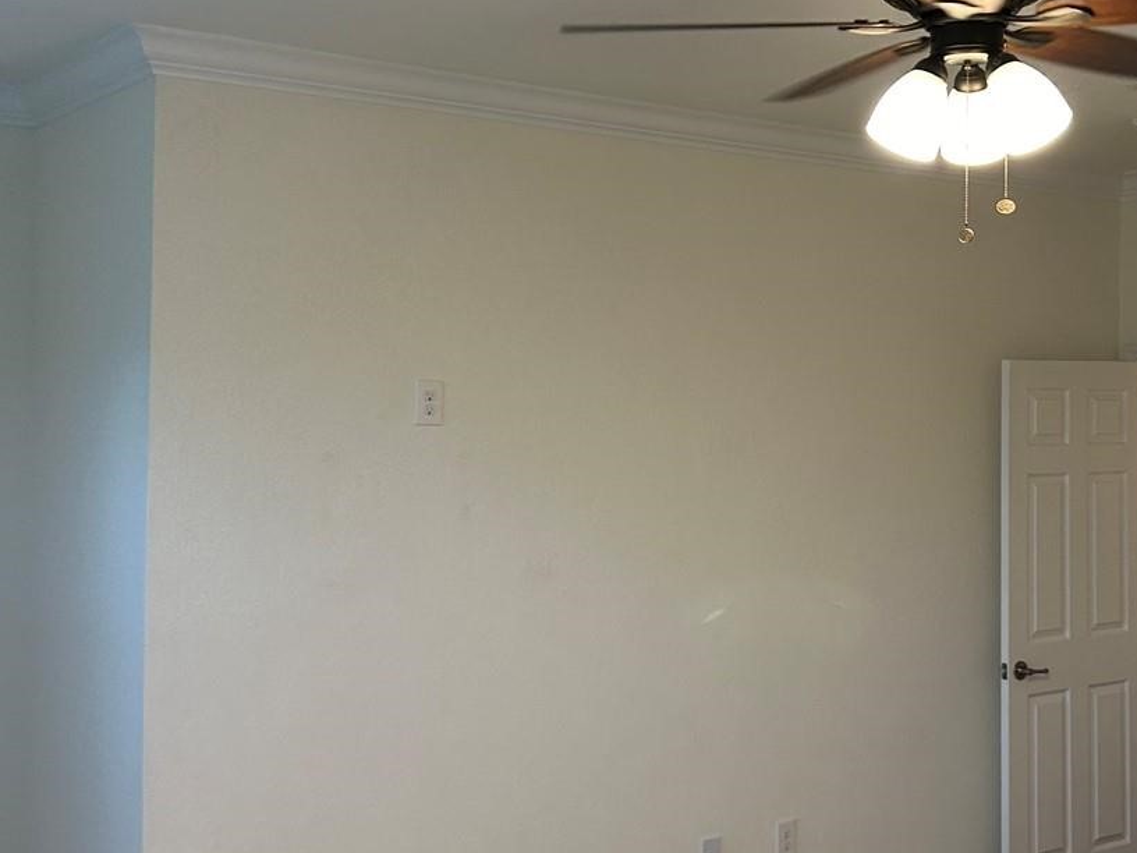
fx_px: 1675
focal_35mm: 51
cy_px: 364
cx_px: 890
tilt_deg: +1.0
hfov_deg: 36.4
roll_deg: +0.1
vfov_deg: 28.5
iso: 80
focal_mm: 5.7
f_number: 1.5
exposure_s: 1/60
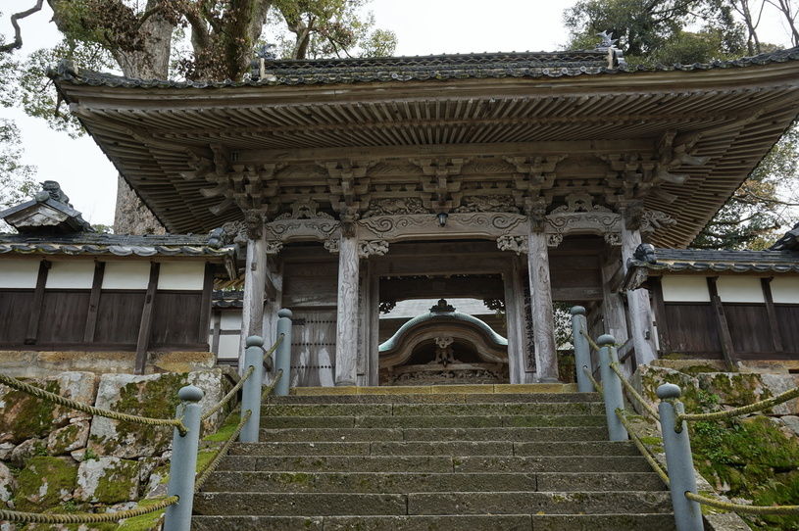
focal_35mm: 32
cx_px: 400
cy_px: 266
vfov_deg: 41.6
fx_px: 699
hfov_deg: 59.5
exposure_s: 1/80
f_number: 6.3
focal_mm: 21
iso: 100
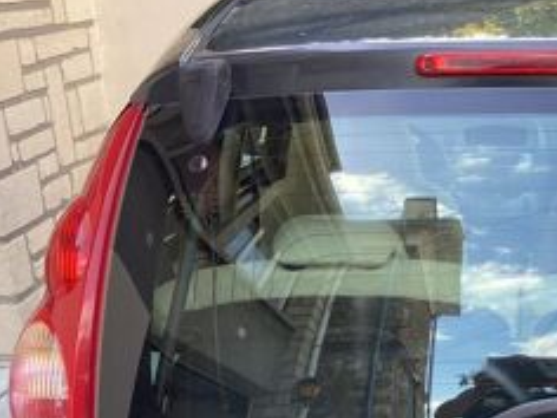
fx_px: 1014
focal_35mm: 63
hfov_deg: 29.7
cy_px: 357
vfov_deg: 22.8
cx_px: 481
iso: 32
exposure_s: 1/120
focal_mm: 3.3
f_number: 2.4
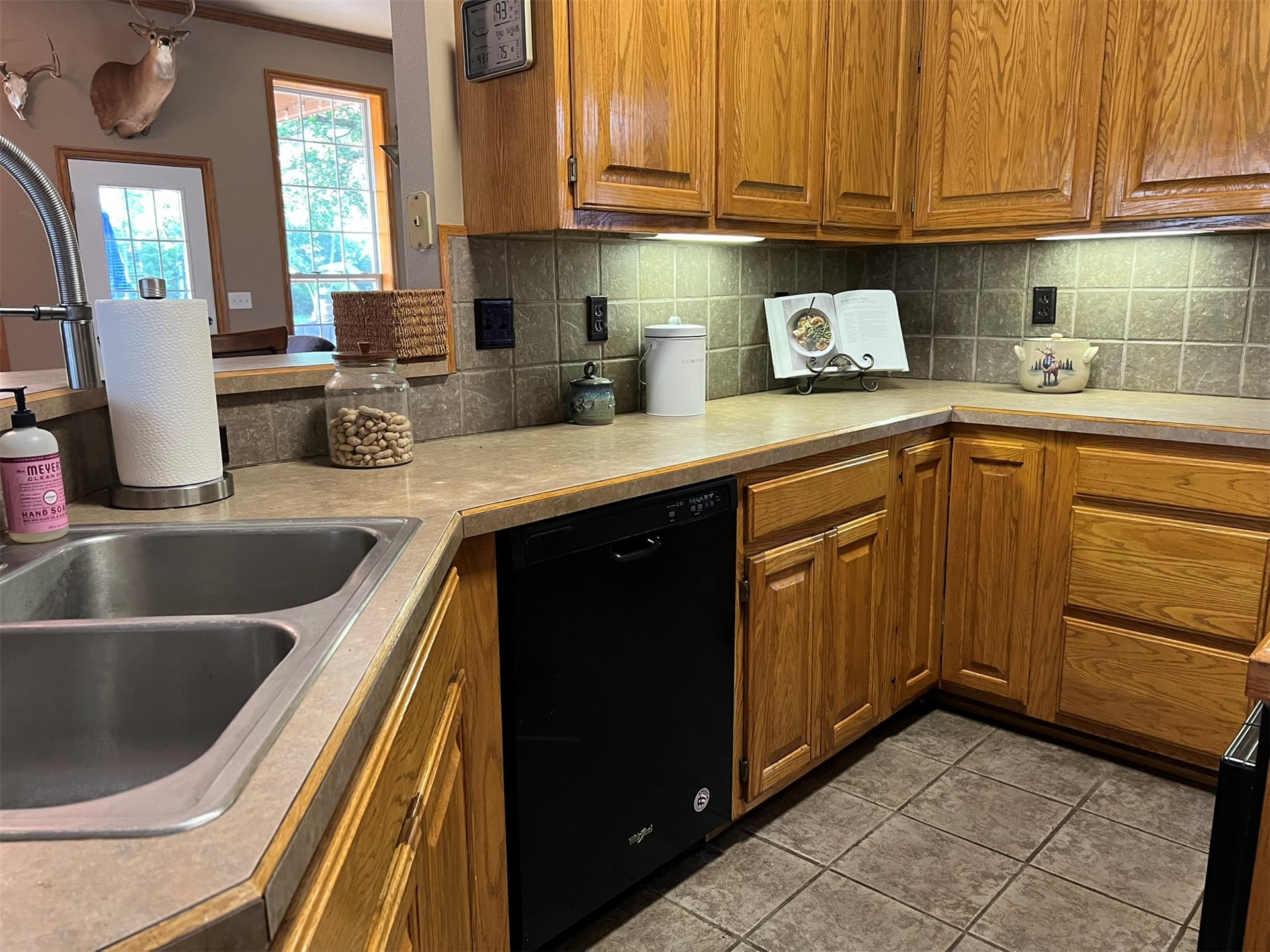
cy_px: 476
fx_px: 954
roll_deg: +0.7
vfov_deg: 53.1
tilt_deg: -12.0
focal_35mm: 26
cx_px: 635
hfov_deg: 67.3
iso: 320
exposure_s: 1/60
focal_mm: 5.7
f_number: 1.5
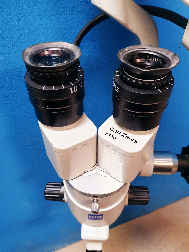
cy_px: 126
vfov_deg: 67.3
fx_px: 189
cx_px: 94
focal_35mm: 26
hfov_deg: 53.1
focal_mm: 4.3
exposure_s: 1/33
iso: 320
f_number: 2.4
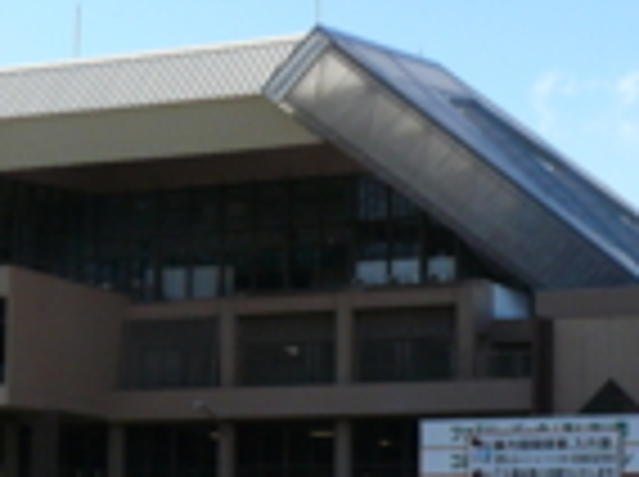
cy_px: 387
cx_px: 63
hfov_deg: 16.0
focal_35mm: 122
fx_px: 2248
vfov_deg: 12.1
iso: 100
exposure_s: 1/250
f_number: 5.6
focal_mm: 6
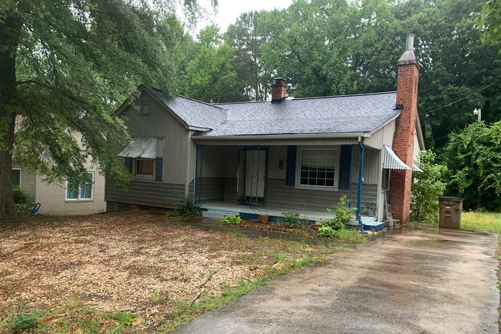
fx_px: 390
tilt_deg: +0.0
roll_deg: -2.4
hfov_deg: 65.5
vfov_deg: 46.2
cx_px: 250
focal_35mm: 28
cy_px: 192
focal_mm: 4.25
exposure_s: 1/60
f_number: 1.8
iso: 250
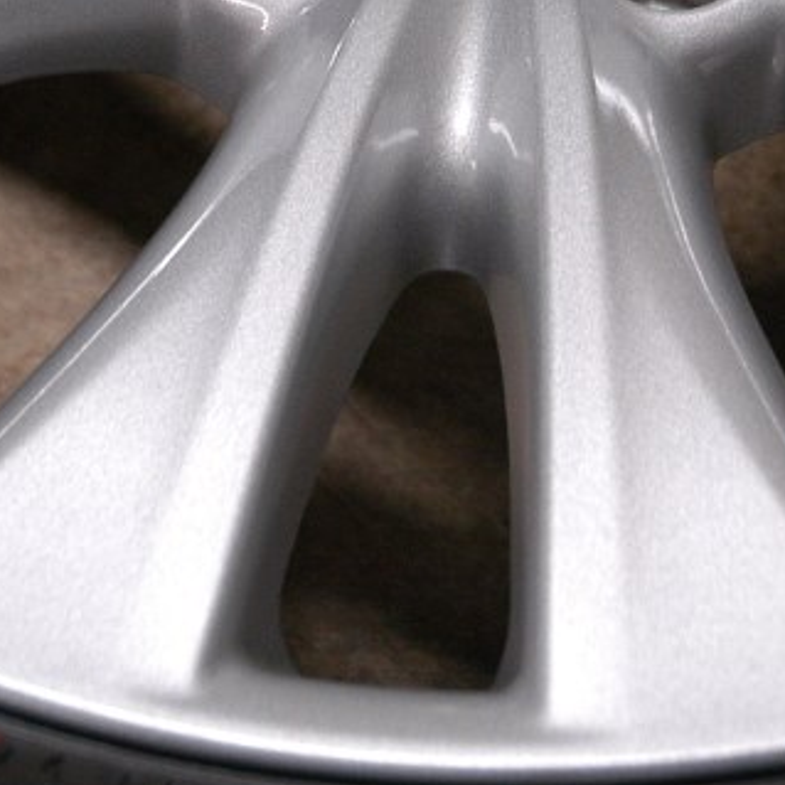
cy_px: -66
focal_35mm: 153
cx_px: 507
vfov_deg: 11.3
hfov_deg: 11.4
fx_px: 3925
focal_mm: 34
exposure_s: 1/80
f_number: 4.2
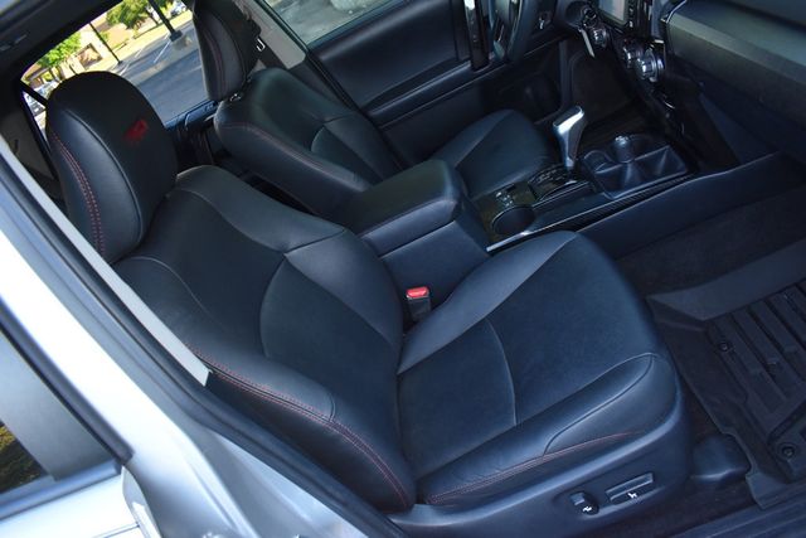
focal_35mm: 27
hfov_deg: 67.4
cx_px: 403
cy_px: 269
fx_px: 605
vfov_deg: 48.0
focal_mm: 18
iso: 800
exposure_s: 1/200
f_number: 4.5
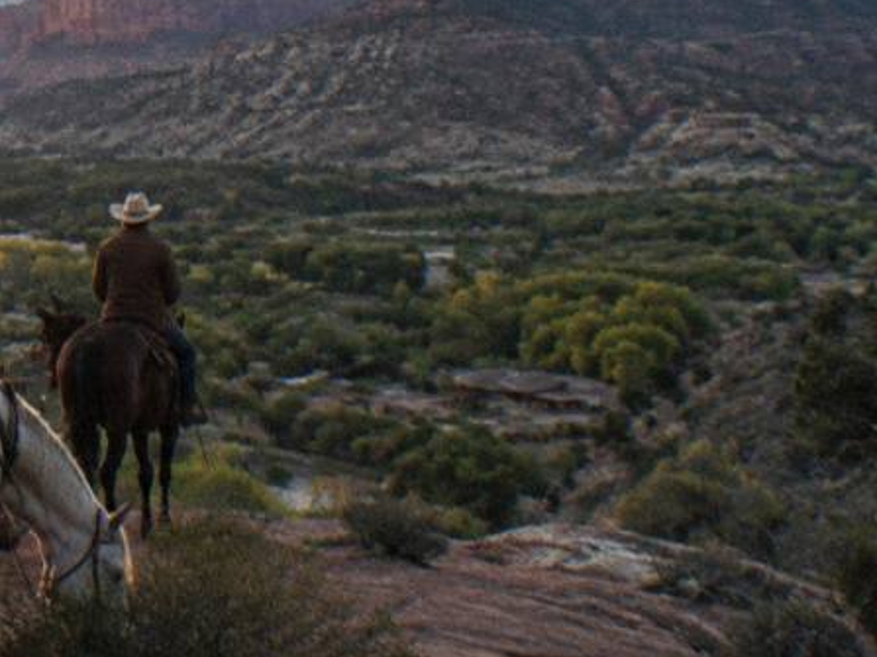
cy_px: 339
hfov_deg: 19.2
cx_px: 163
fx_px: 2558
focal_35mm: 101
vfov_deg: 14.6
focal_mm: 47
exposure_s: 1/50
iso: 3200
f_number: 5
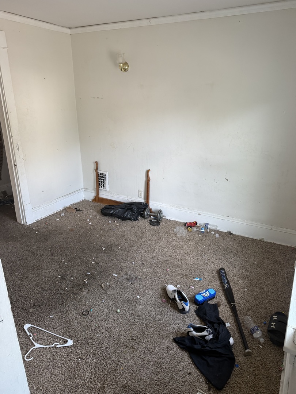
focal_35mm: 24
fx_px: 274
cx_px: 148
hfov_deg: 56.8
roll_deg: +1.5
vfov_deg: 71.6
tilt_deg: -20.1
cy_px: 197
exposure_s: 1/60
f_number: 1.78
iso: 200
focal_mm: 6.76
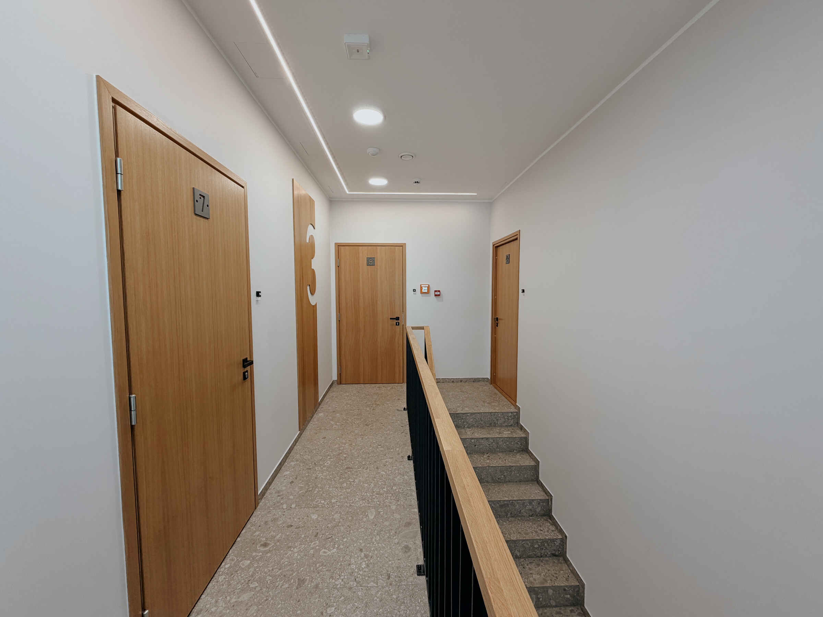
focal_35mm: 14
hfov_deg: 102.1
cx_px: 412
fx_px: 333
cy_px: 308
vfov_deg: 85.7
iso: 125
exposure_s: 1/100
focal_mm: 2.22
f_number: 2.2
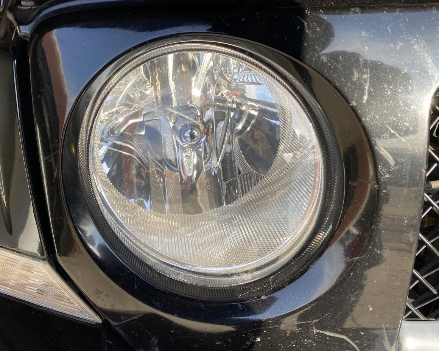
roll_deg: +1.2
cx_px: 228
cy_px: 178
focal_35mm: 28
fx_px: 364
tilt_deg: -31.6
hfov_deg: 62.2
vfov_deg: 51.5
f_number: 1.8
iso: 32
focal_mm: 4.25
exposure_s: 1/446
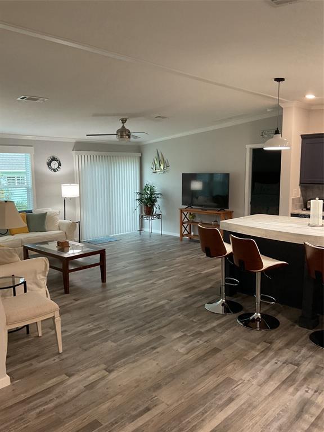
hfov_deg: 48.2
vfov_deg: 61.7
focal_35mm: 29
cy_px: 216
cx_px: 162
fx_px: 362
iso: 160
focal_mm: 3
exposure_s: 1/50
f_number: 1.8
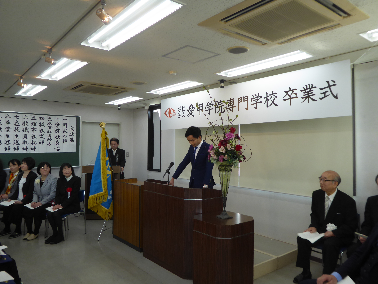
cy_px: 142
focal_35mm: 27
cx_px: 189
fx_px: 295
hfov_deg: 65.3
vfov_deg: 51.4
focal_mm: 4.7
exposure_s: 1/60
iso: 160
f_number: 3.4
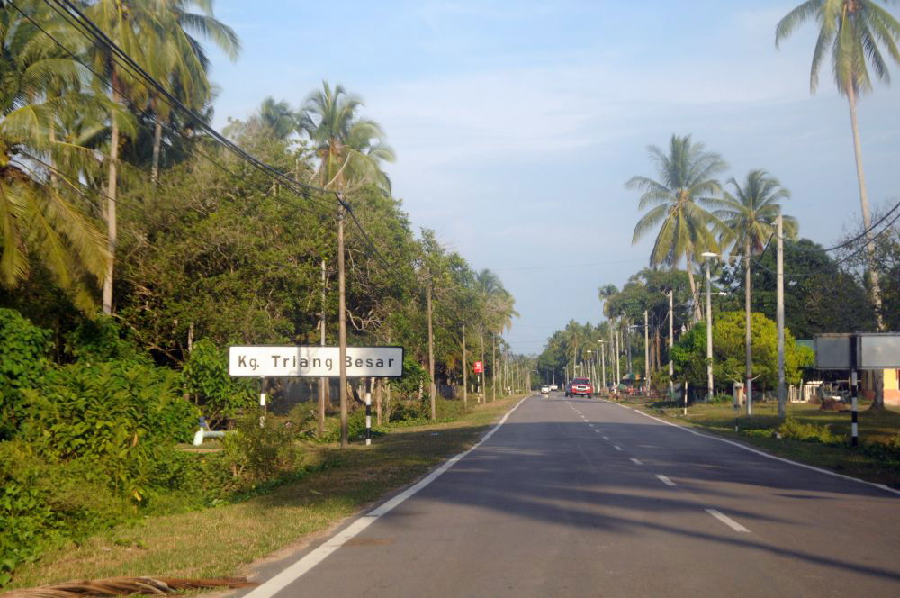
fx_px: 1798
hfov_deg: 28.1
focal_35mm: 72
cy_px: 299
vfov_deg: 18.9
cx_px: 450
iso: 500
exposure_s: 1/640
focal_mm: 48
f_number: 6.3
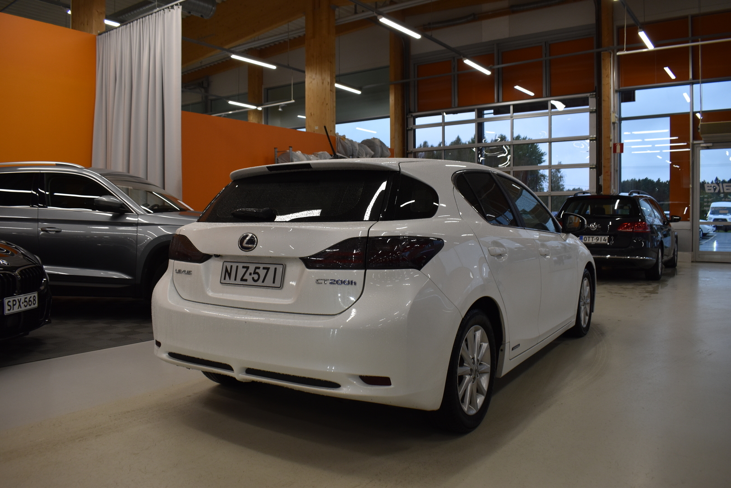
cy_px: 244
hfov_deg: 67.4
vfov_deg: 47.9
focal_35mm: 27
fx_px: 548
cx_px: 366
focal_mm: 18
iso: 400
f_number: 5.6
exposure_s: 1/125
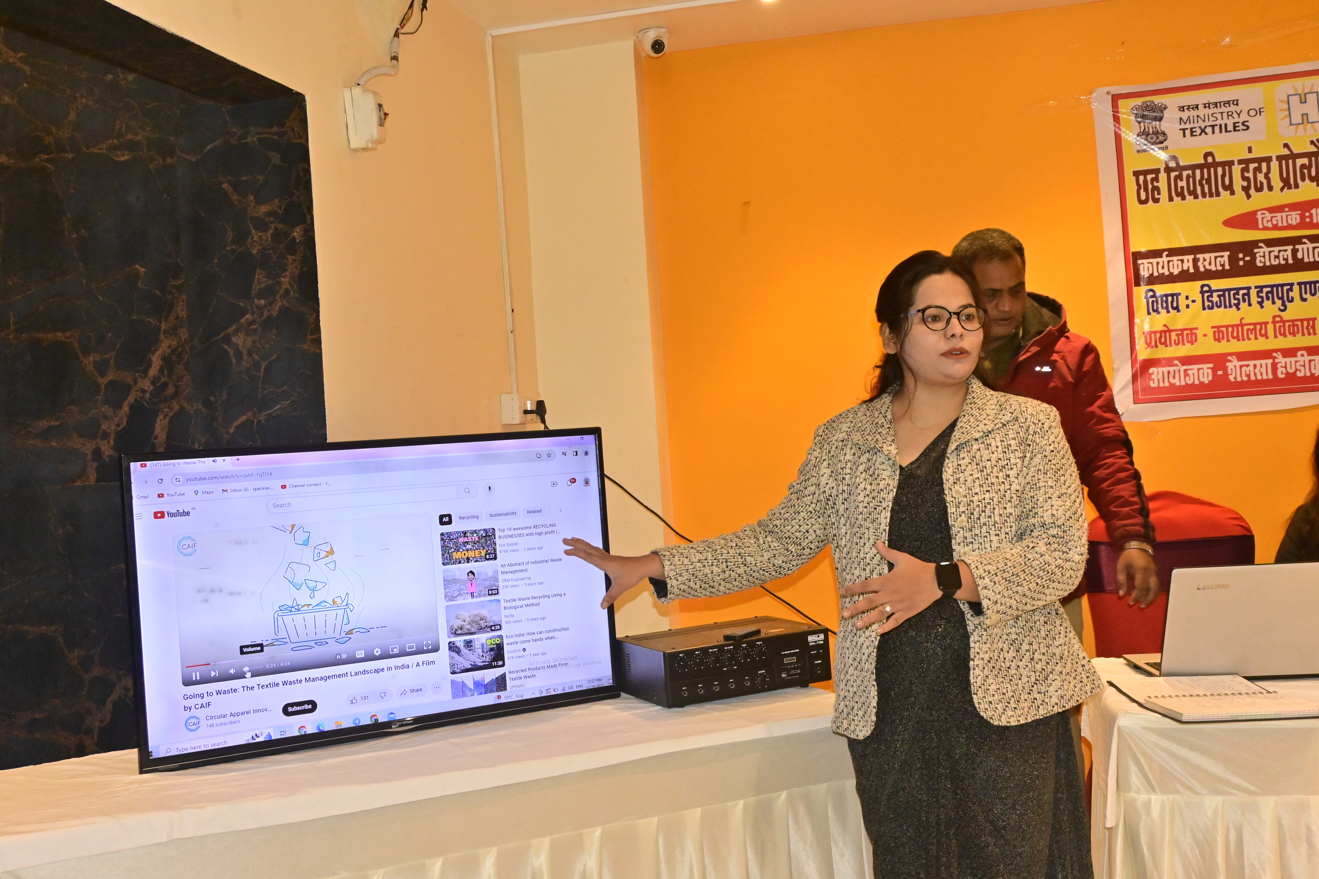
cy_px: 440
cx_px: 660
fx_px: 1374
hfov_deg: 51.3
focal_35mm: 38
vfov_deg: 35.5
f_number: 5.6
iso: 2500
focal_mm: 25
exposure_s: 1/100
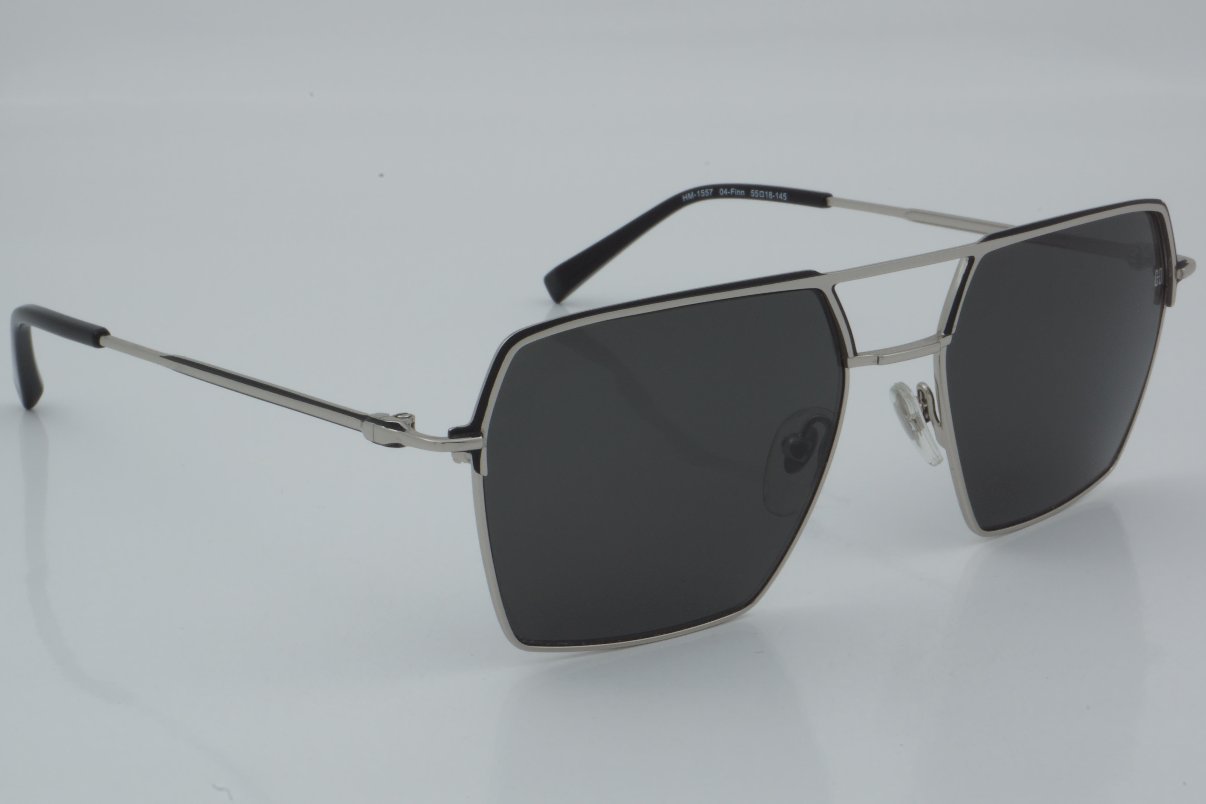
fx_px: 2512
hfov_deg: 27.0
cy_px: 402
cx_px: 603
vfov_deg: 18.2
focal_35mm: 75
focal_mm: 50
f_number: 32
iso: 100
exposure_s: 1/4
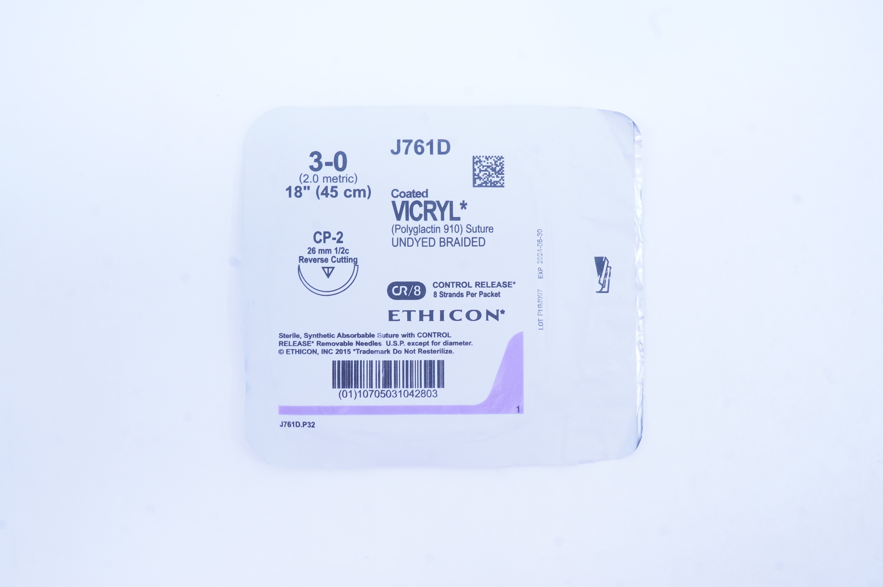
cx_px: 442
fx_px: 882
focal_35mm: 36
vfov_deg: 36.8
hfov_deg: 53.2
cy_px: 294
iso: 400
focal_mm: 24
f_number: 14
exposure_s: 1/10
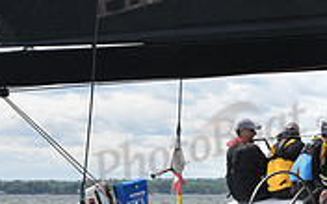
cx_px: 453
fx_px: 2335
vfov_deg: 5.0
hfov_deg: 7.9
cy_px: 210
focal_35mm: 262
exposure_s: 1/1000
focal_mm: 78
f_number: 7.1
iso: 320
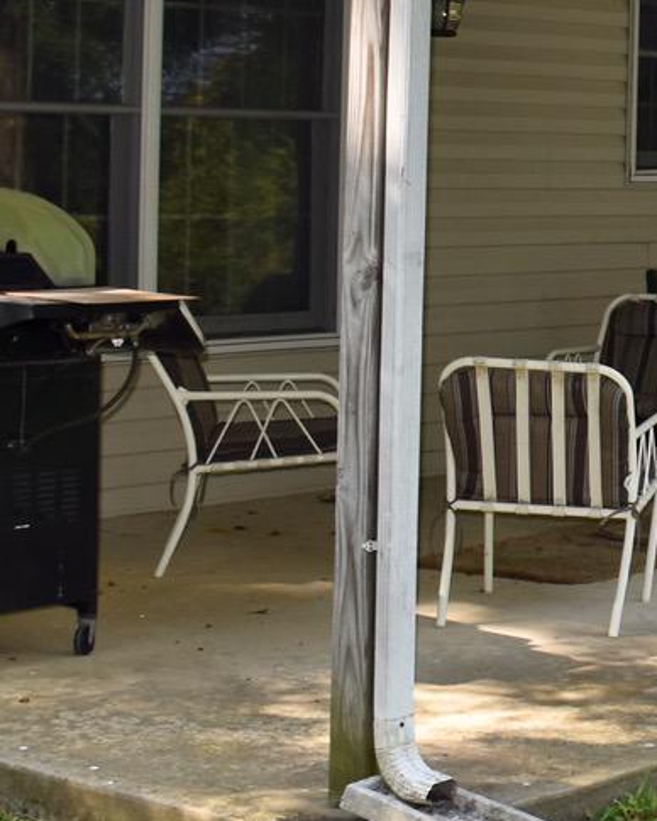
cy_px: 113
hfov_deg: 13.3
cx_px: 1070
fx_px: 2601
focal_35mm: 107
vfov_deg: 17.7
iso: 125
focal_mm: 18
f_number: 5.6
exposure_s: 1/125
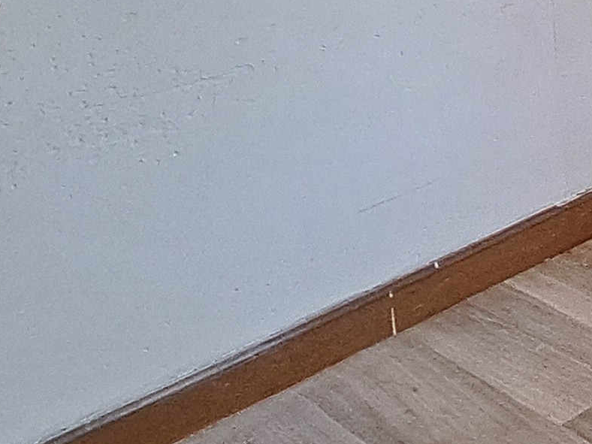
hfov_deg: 20.5
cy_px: -204
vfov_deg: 19.6
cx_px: 1071
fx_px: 1129
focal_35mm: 66
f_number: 2.2
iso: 125
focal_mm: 1.74
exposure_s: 1/50
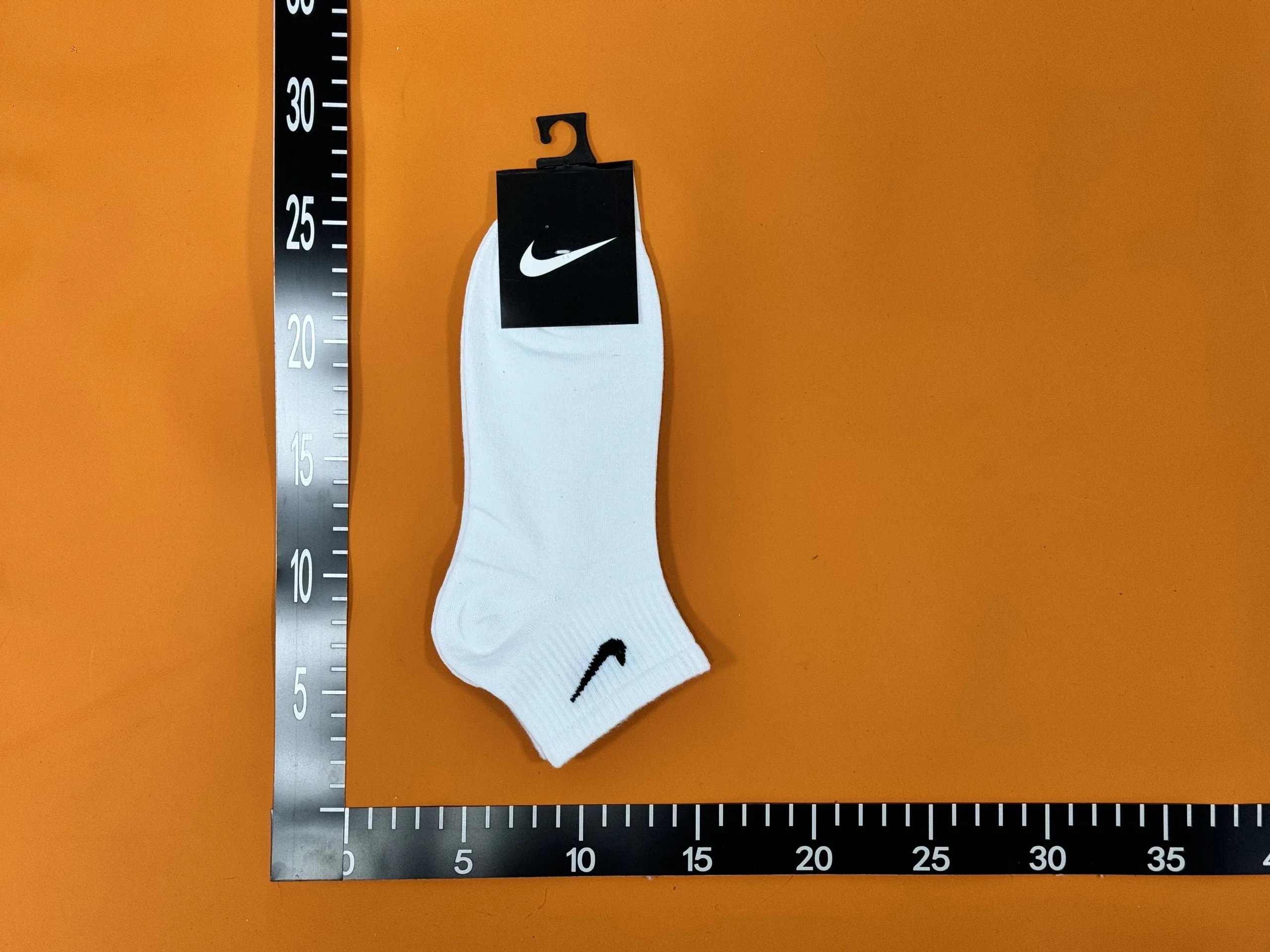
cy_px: 476
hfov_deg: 39.7
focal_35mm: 48
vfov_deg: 30.3
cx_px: 635
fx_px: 1761
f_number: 1.78
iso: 100
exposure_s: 1/50
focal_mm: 6.76
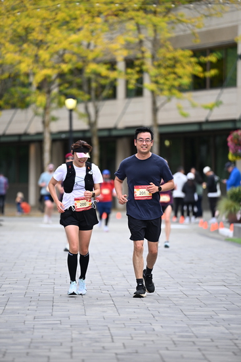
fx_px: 2007
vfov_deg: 10.3
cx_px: 120
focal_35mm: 200
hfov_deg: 6.9
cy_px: 181
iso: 640
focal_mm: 200
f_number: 2.8
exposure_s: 1/2000
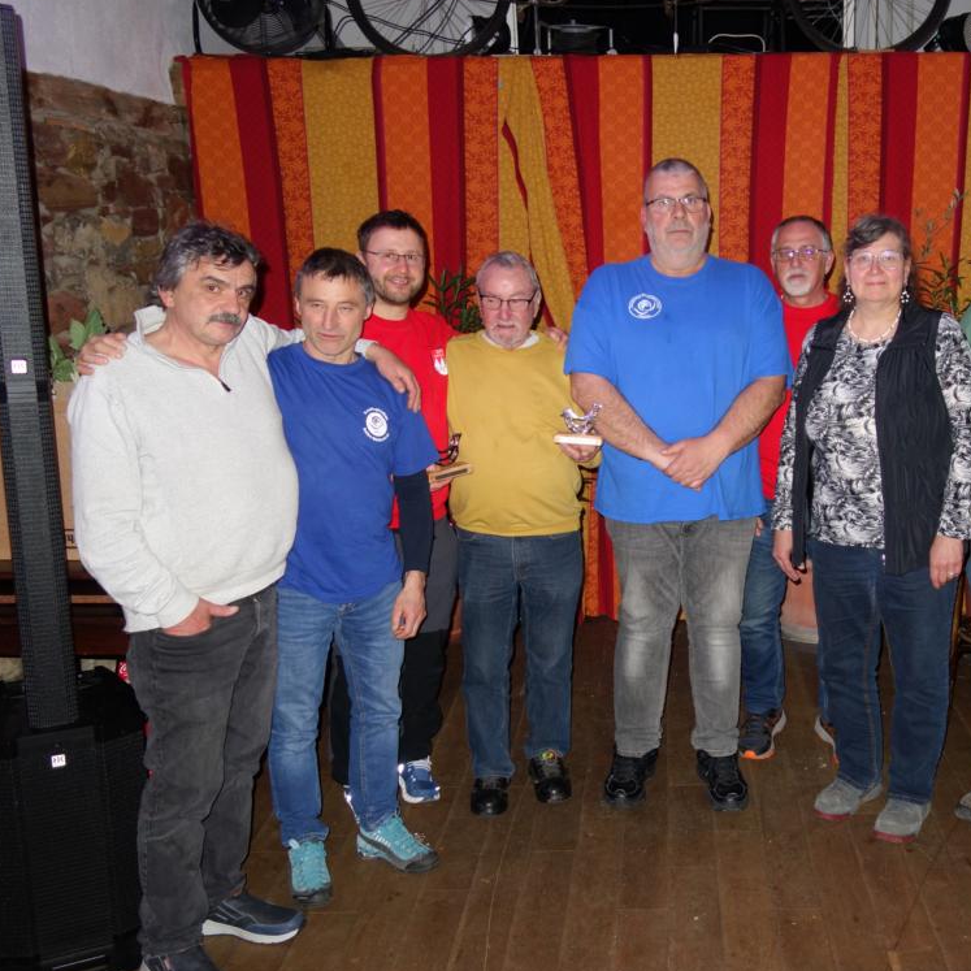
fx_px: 1206
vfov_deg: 43.9
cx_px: 698
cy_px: 478
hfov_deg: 42.8
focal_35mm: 38
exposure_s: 1/30
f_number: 2
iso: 320
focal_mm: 10.63
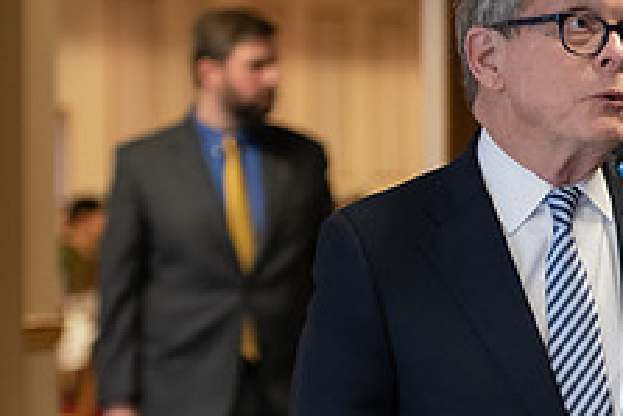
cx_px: 807
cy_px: 334
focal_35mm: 208
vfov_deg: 6.6
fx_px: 3602
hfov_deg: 9.7
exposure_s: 1/200
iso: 2000
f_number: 3.2
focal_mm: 80
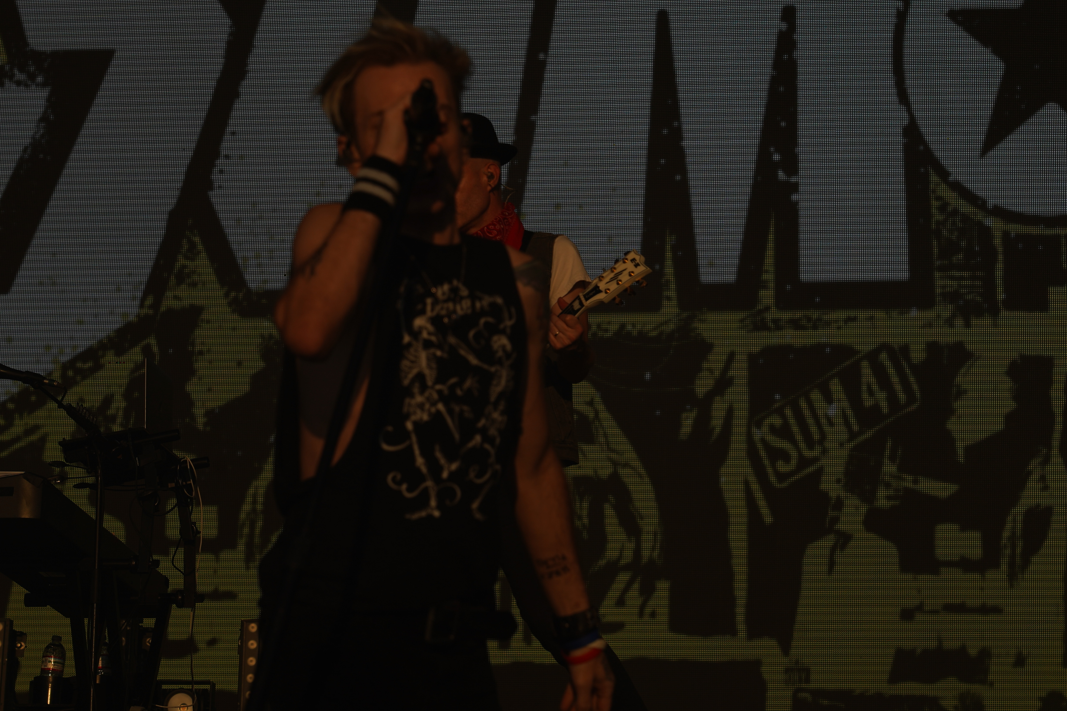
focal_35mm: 129
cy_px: 290
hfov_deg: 15.9
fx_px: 3823
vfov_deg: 10.6
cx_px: 511
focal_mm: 105
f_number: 8
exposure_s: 1/1000
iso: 100
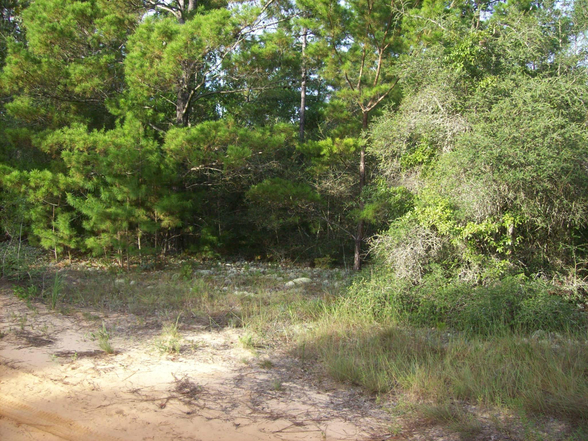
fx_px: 612
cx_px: 294
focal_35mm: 36
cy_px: 220
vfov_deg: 39.7
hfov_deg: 51.4
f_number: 2.7
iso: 80
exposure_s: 1/263
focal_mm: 6
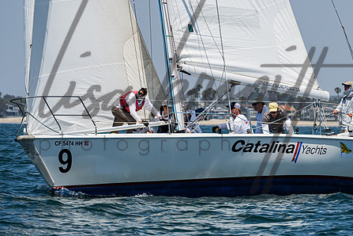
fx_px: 4108
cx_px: 228
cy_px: 81
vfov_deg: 3.3
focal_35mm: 419
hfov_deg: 4.9
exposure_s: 1/2000
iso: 400
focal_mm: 260
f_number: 8
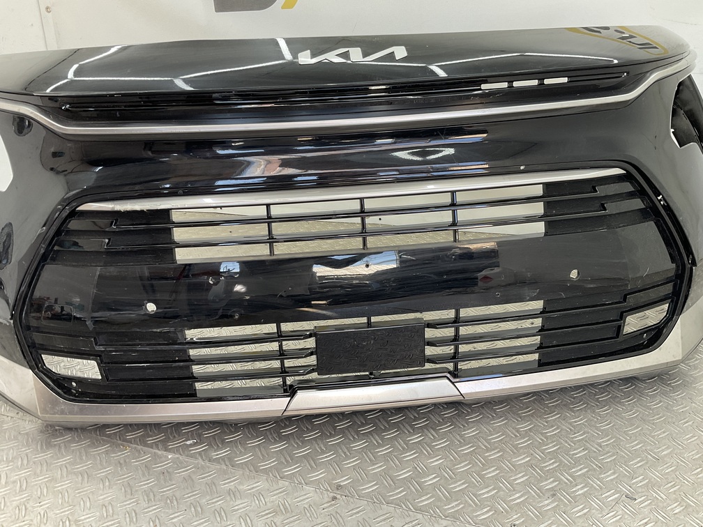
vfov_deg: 48.2
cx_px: 352
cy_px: 264
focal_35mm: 29
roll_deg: +1.9
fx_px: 589
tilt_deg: -24.3
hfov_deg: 61.7
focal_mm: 3
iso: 40
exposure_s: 1/100
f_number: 1.8
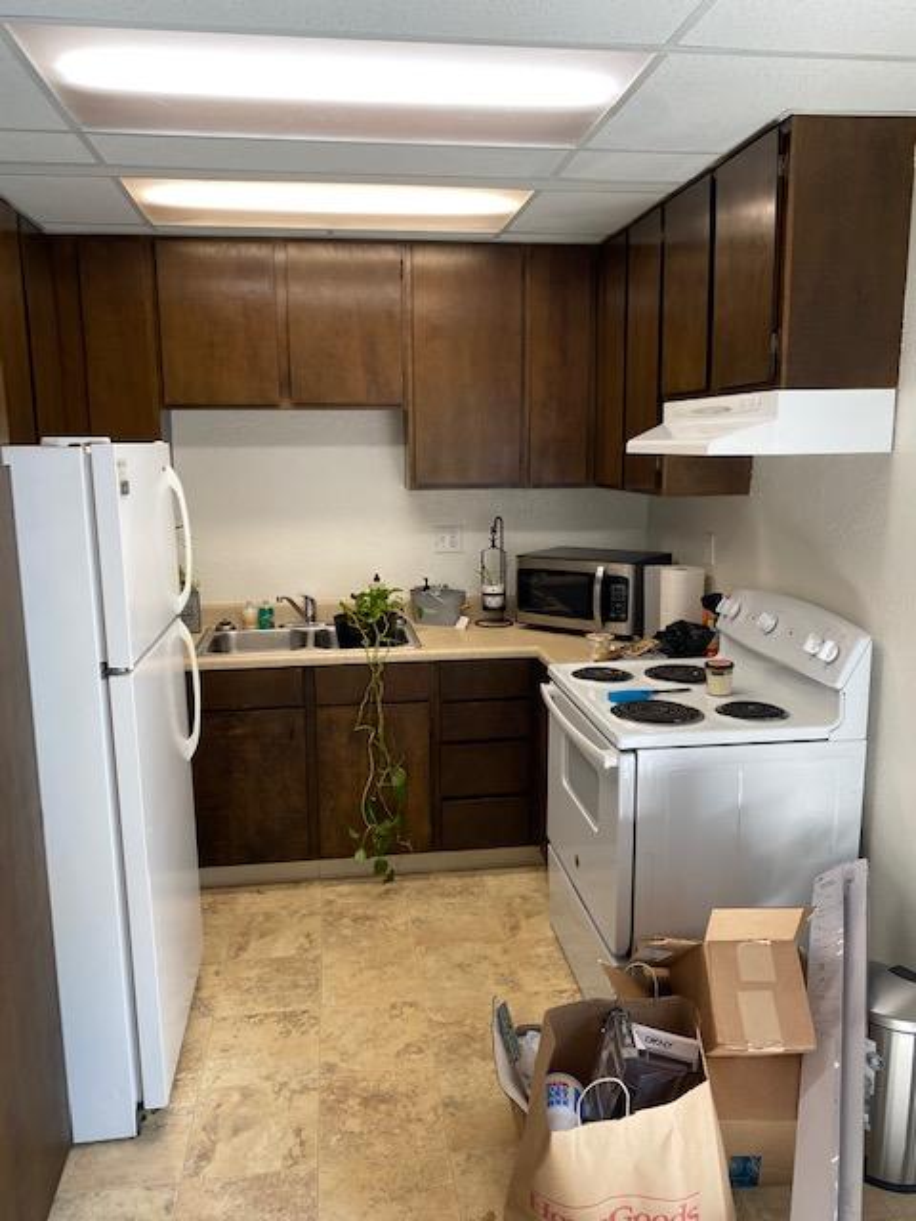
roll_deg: +0.1
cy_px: 610
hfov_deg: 53.1
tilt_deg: -9.7
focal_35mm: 26
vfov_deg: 67.3
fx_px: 917
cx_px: 458
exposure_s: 1/120
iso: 100
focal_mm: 4.25
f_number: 1.8
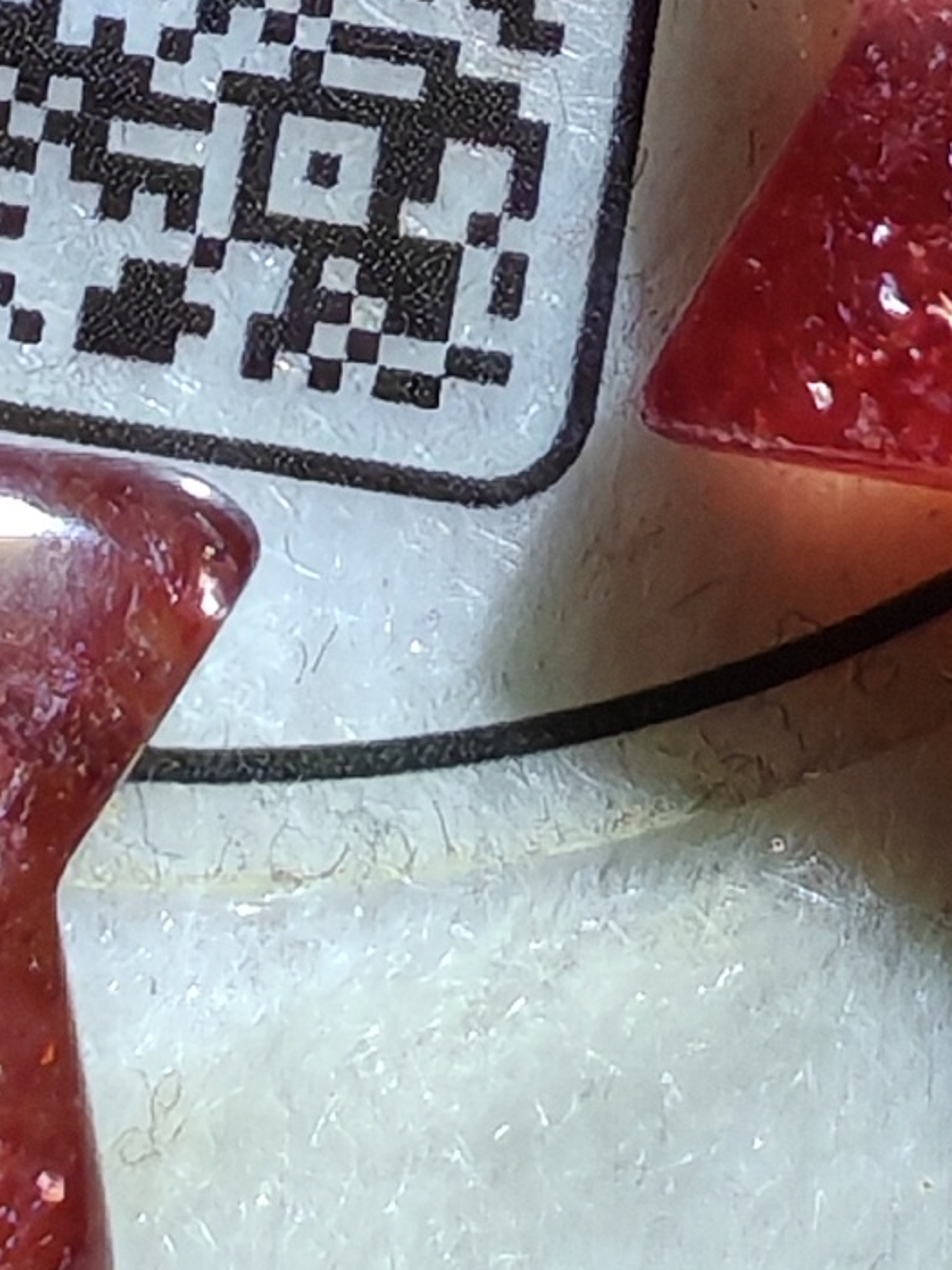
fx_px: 12871
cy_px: -54
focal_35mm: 351
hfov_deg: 4.2
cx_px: 410
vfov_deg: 5.6
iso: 64
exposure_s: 1/410
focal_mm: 5.52
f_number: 1.95
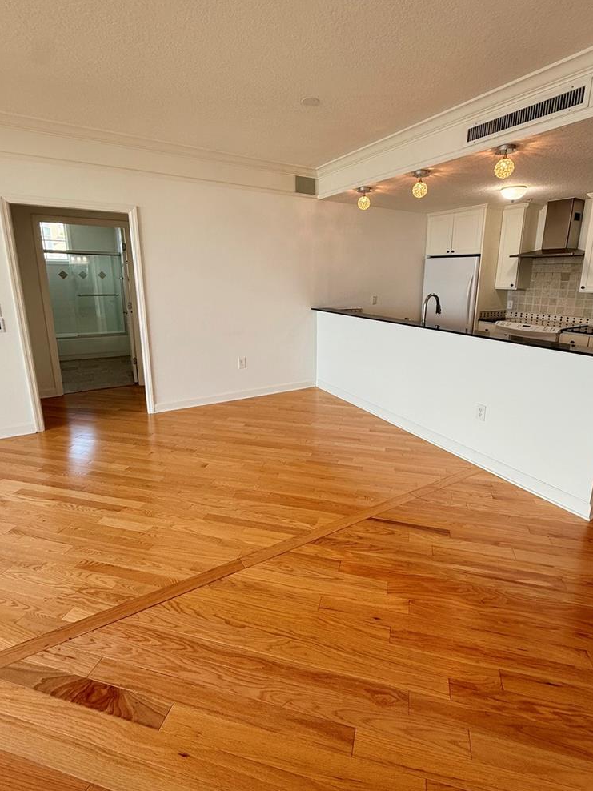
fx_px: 388
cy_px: 363
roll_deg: -0.5
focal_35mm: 17
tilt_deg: -11.5
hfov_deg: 74.6
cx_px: 320
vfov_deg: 90.8
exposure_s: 1/120
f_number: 2.2
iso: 64
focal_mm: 2.22
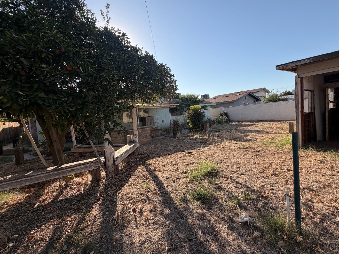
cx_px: 182
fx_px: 157
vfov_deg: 78.1
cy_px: 123
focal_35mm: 16
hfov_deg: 94.3
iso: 32
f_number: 2.2
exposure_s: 1/770
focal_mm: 2.22
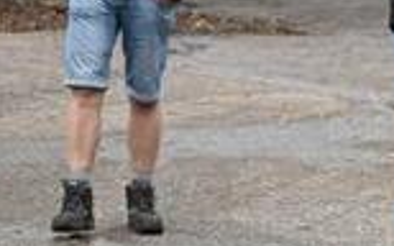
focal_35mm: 459
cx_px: -724
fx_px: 4925
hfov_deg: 4.4
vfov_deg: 2.8
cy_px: -268
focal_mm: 70
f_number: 5
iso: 640
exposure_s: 1/400
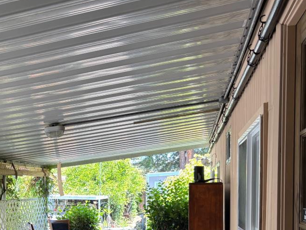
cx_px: 28
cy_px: 191
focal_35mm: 60
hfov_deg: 30.7
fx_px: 531
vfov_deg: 24.0
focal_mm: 5.96
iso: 50
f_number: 1.6
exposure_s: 1/121
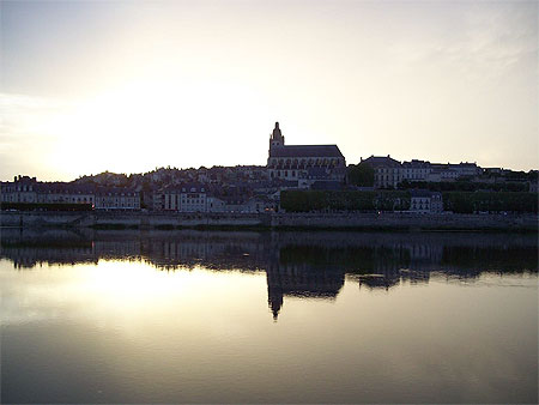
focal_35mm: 36
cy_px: 202
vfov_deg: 39.7
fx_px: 561
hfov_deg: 51.3
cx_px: 270
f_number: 2.7
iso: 80
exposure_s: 1/142
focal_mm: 6
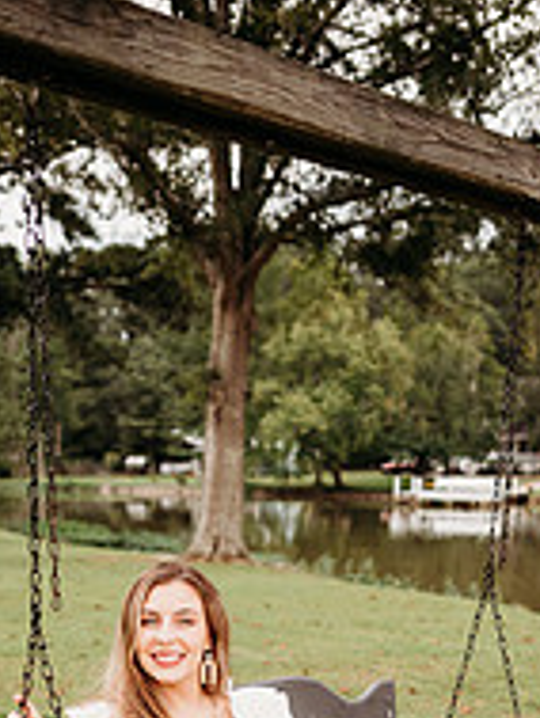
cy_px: 790
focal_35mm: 55
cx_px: 255
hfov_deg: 26.6
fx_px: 1143
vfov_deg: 31.1
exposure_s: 1/500
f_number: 2.2
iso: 200
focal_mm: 24
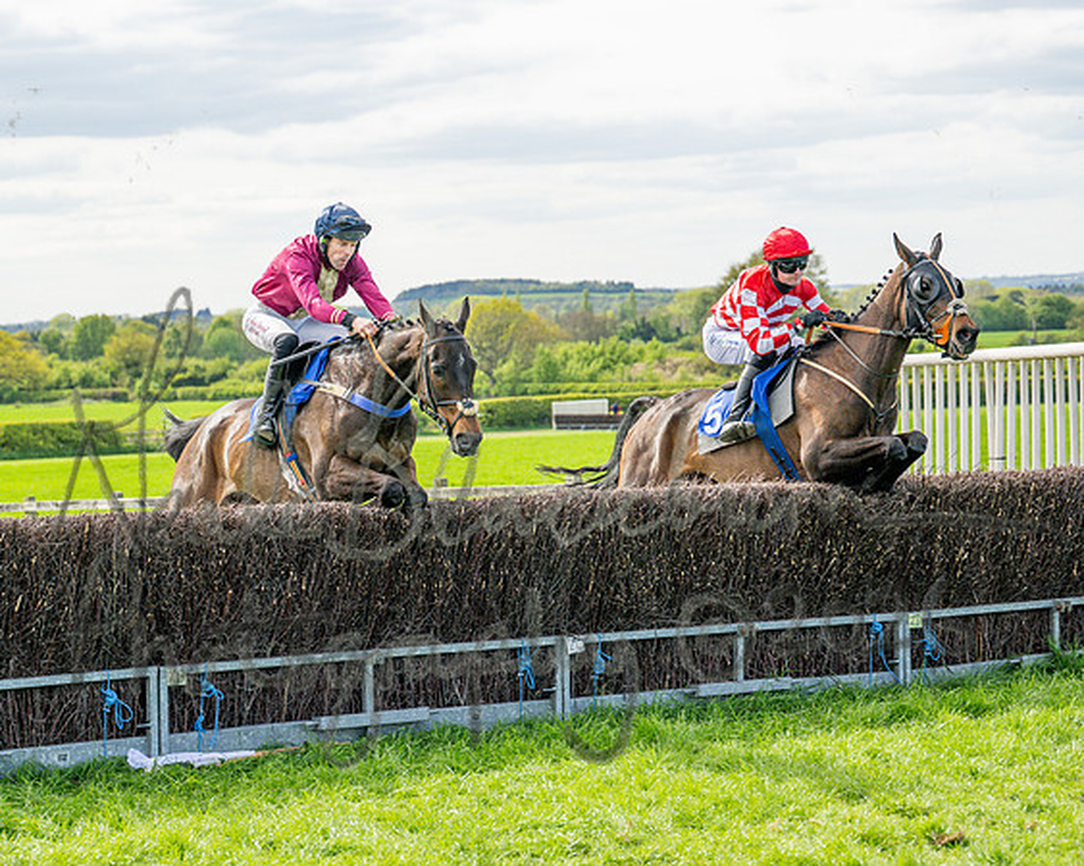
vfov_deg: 15.2
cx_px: 389
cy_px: 523
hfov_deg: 18.9
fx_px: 3241
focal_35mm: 101
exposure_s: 1/2000
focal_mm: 70
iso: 400
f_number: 4
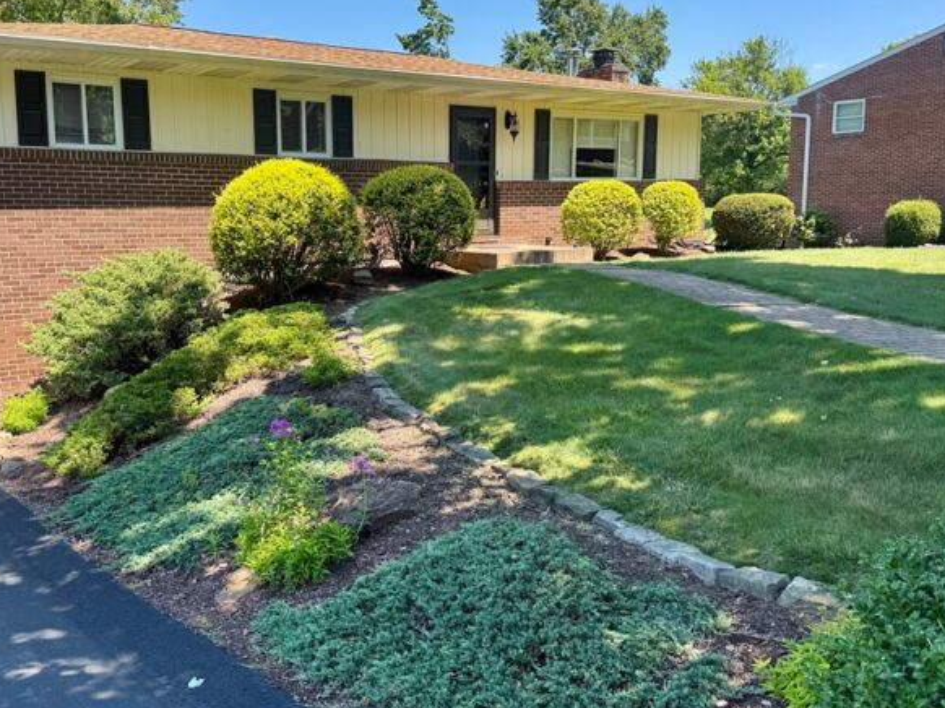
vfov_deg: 42.9
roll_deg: +0.7
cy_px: 343
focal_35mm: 33
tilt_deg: -8.8
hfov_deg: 54.8
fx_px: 901
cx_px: 364
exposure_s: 1/876
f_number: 1.78
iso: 80
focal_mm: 6.76
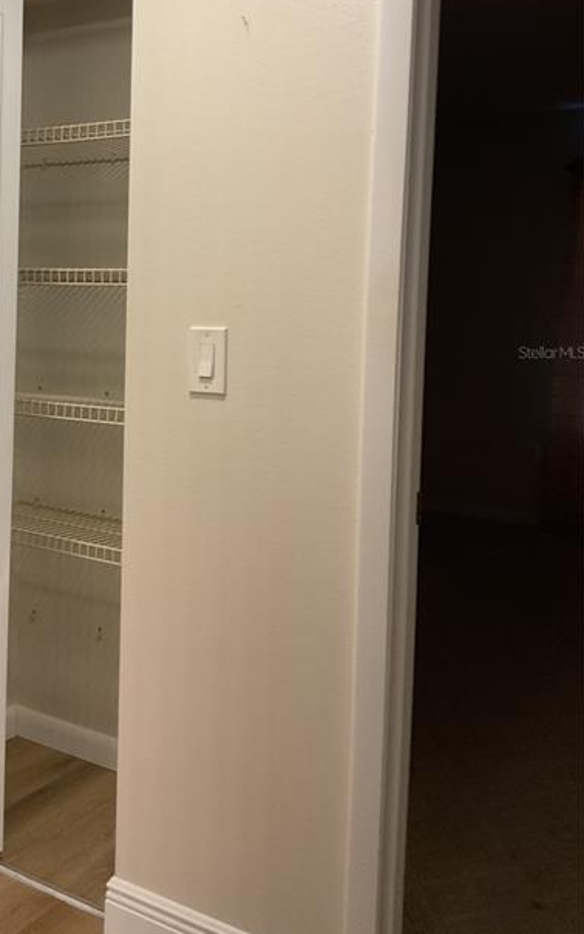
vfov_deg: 49.9
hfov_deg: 32.1
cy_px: 352
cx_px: 144
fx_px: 993
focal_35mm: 39
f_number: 1.8
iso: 80
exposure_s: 1/60
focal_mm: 3
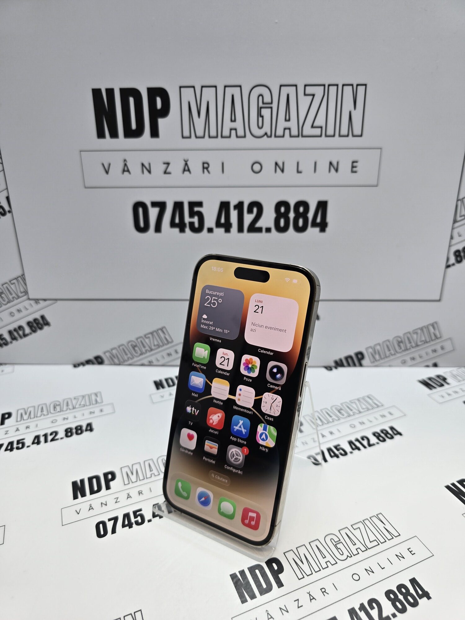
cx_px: 232
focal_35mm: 23
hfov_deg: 58.9
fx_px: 412
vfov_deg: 73.9
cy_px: 310
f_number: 1.7
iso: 20
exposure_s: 1/100
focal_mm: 6.3
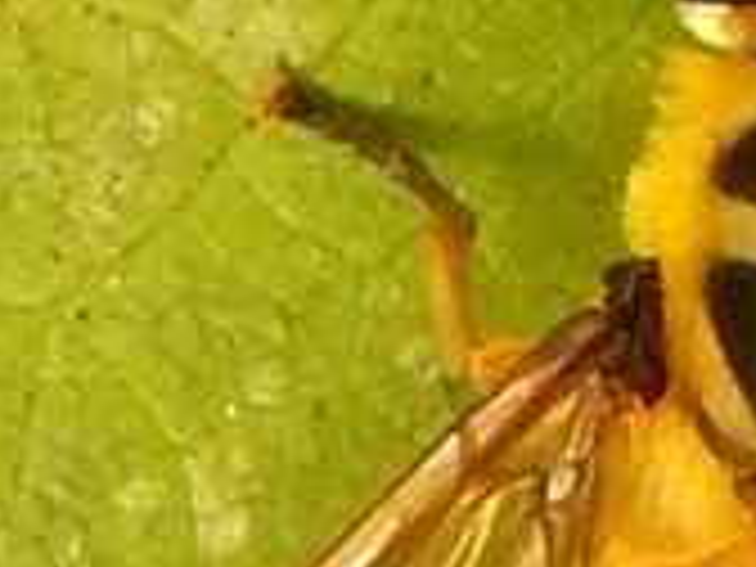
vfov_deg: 1.0
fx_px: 31012
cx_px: 893
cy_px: 572
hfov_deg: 1.4
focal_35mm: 1420
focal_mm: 50.1
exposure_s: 1/60
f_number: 5.7
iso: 125
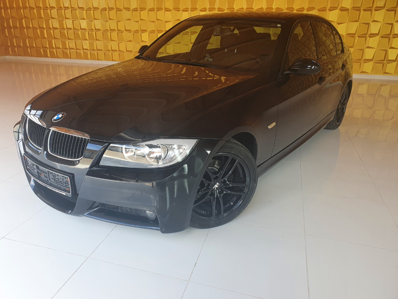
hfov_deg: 67.3
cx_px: 199
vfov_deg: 53.1
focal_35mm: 26
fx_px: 299
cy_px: 150
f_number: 2.4
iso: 50
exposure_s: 1/111
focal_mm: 4.32
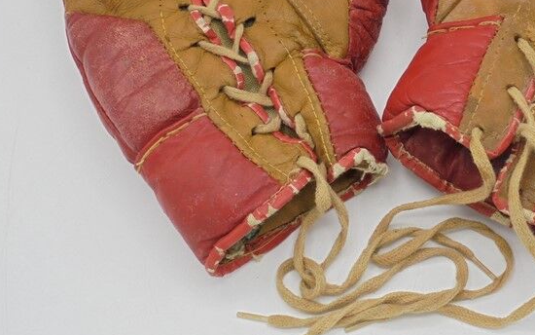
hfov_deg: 34.1
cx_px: 378
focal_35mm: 59
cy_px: 71
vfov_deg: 21.7
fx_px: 860
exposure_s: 1/40
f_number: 4
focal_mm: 6.1
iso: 100
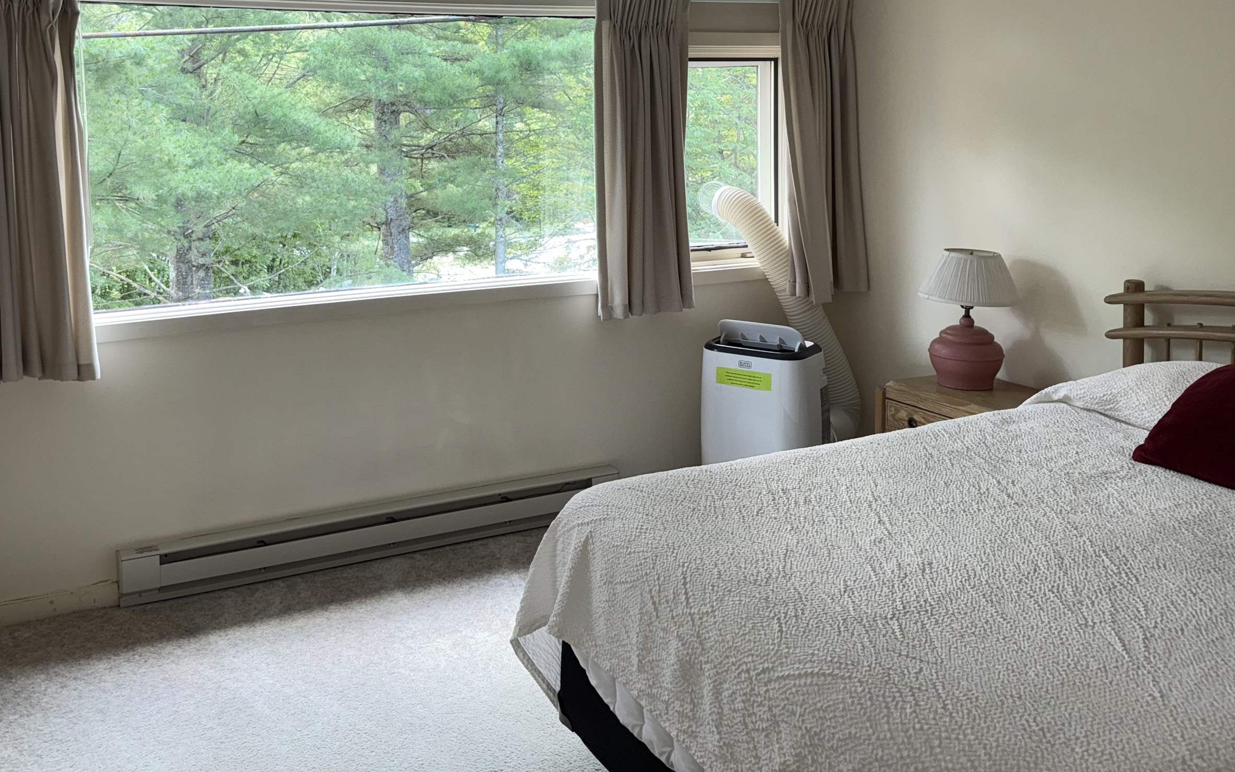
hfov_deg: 57.7
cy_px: 173
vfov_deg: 37.2
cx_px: 501
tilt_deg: -2.6
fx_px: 1111
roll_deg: +1.1
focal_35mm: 33
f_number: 1.78
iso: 80
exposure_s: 1/39
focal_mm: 6.76
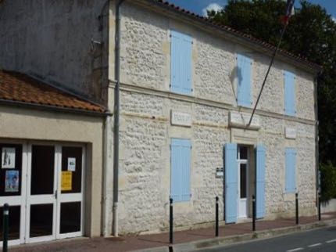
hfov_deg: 39.7
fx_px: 466
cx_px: 168
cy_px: 126
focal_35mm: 48
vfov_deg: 30.2
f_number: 5.6
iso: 80
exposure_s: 1/1000
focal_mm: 7.9
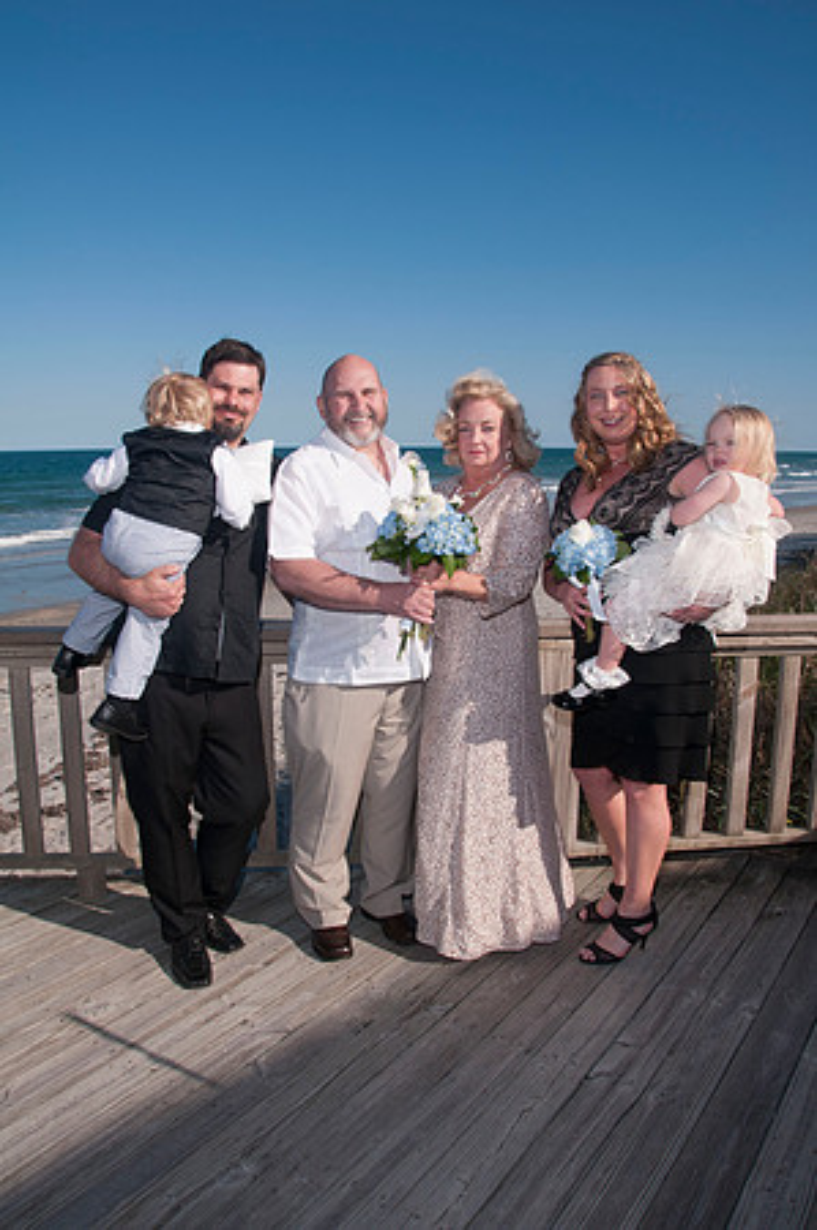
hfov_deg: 47.8
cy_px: 615
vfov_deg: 67.4
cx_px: 408
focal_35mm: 27
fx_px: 921
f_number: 13
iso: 100
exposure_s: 1/250
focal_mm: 18
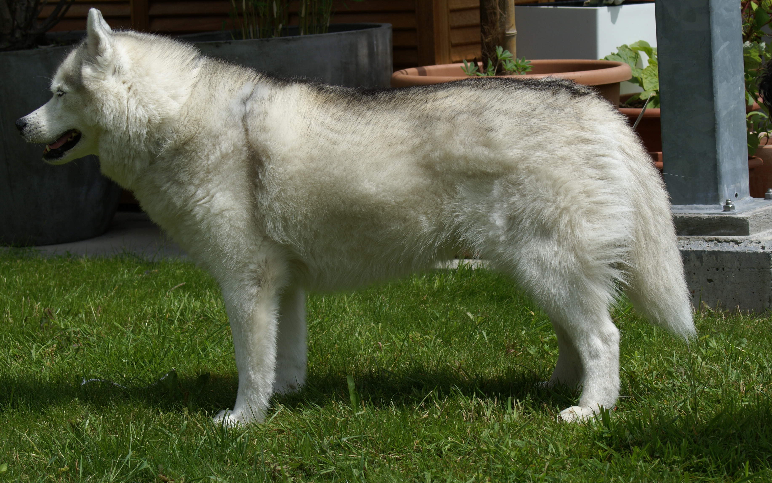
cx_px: 378
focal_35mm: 122
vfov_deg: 10.8
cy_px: 237
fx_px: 2557
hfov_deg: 17.2
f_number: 8
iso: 100
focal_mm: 75
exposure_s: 1/400
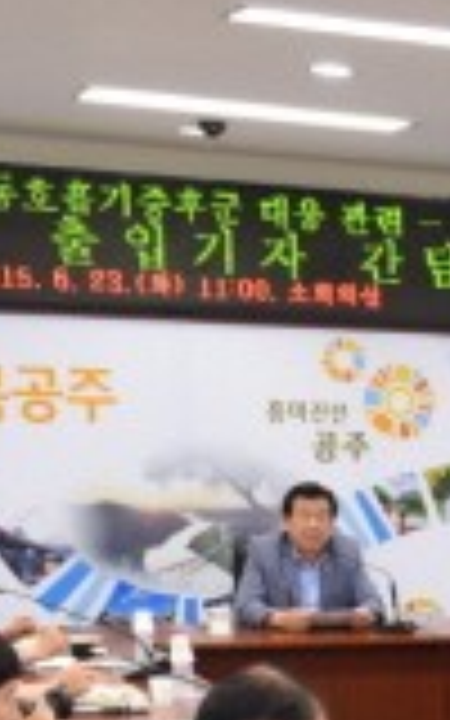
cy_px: 936
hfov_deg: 11.9
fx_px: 1943
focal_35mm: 99
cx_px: 882
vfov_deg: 19.4
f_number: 3.5
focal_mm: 24
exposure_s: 1/160
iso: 1250
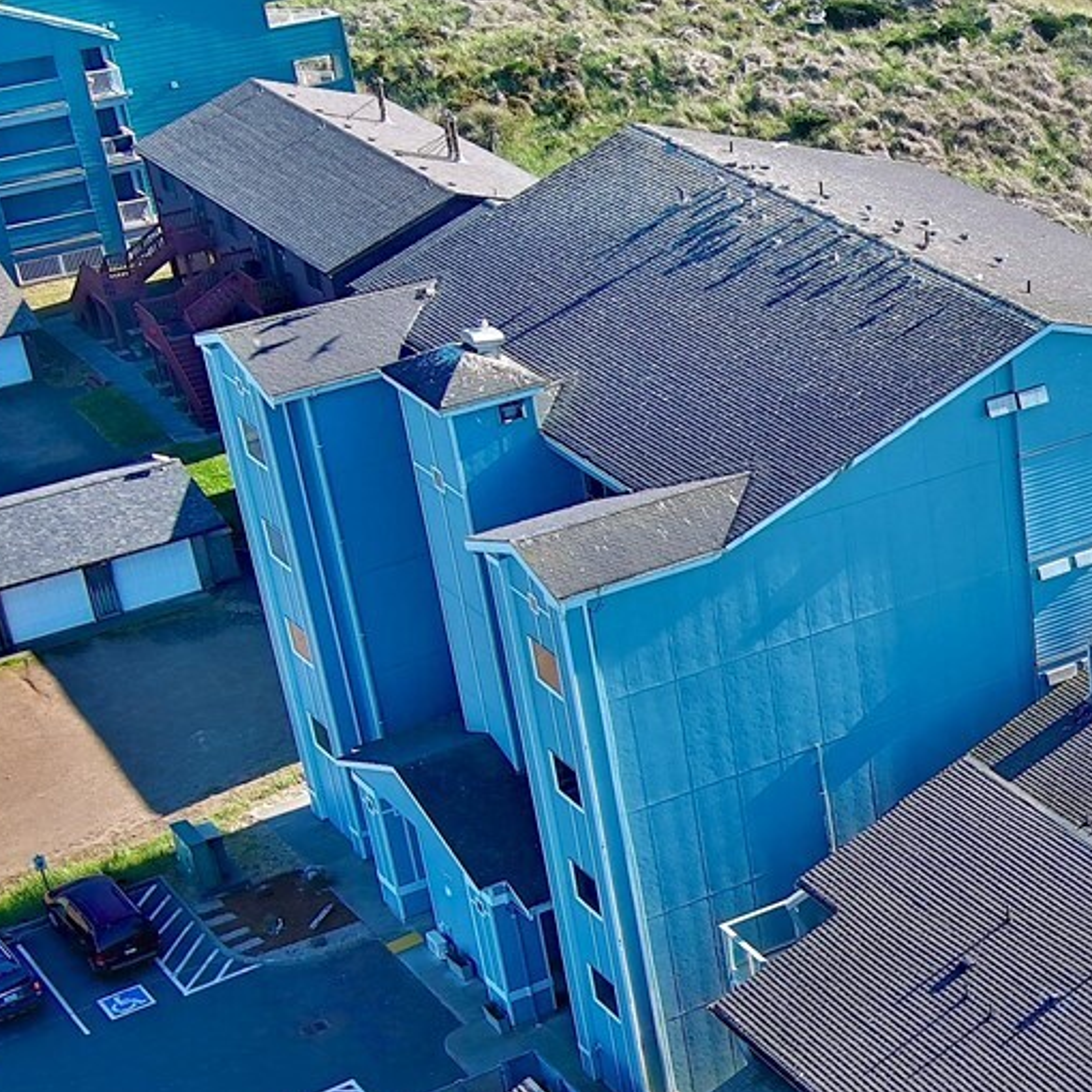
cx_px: 1408
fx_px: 2927
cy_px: 862
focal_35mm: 82
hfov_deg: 19.5
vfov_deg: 20.9
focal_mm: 10.57
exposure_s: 1/596
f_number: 2.8
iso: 100
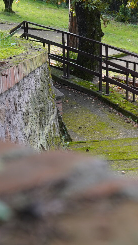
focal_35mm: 96
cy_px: 79
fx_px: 625
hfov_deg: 12.4
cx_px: 150
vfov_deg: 22.1
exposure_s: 1/160
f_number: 4
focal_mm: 35
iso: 320
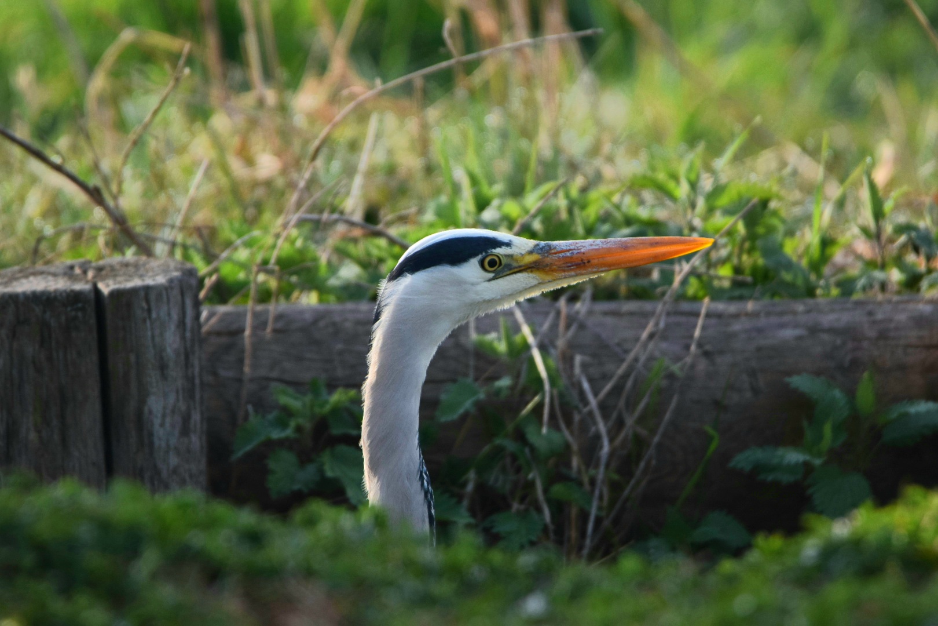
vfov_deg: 1.5
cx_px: 469
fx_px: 23448
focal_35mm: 900
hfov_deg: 2.3
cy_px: 313
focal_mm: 600
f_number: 6.3
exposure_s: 1/1000
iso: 400
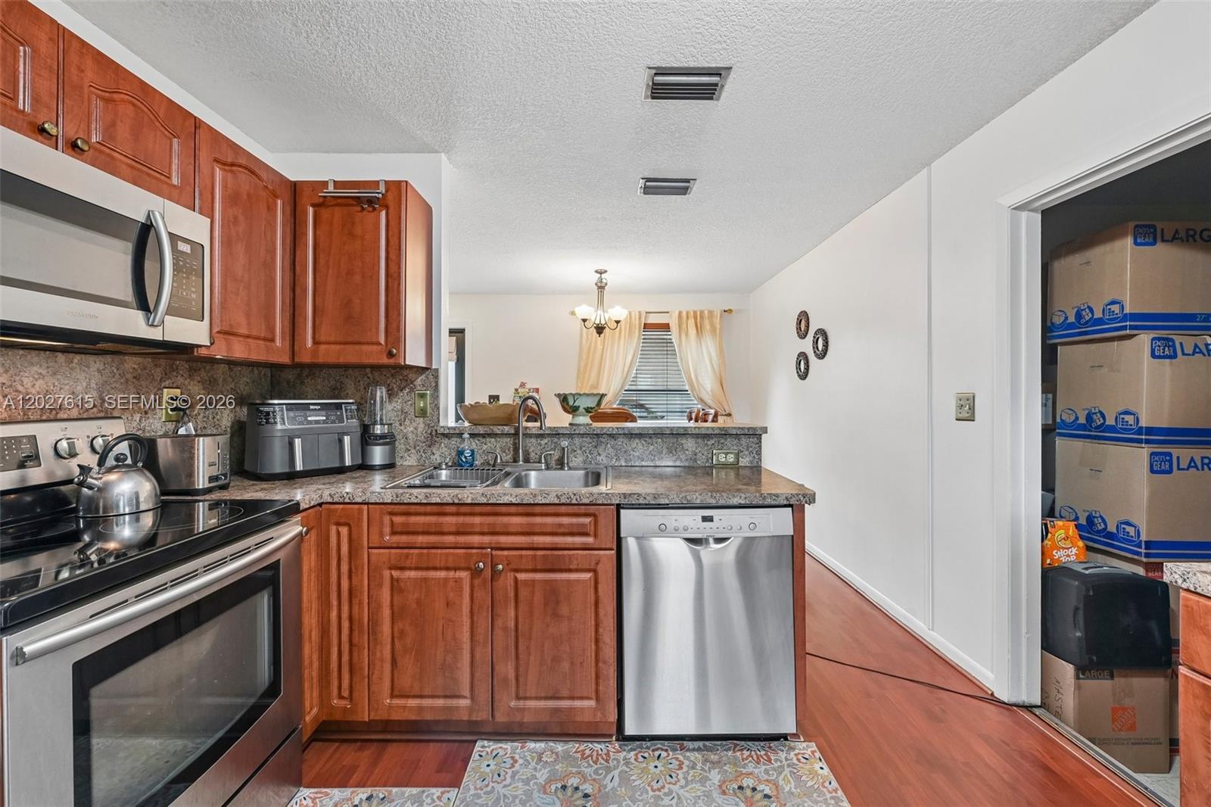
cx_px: 606
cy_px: 404
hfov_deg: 104.3
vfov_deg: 81.2
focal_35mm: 14
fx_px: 471
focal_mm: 14
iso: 140
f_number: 7.1
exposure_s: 1/13
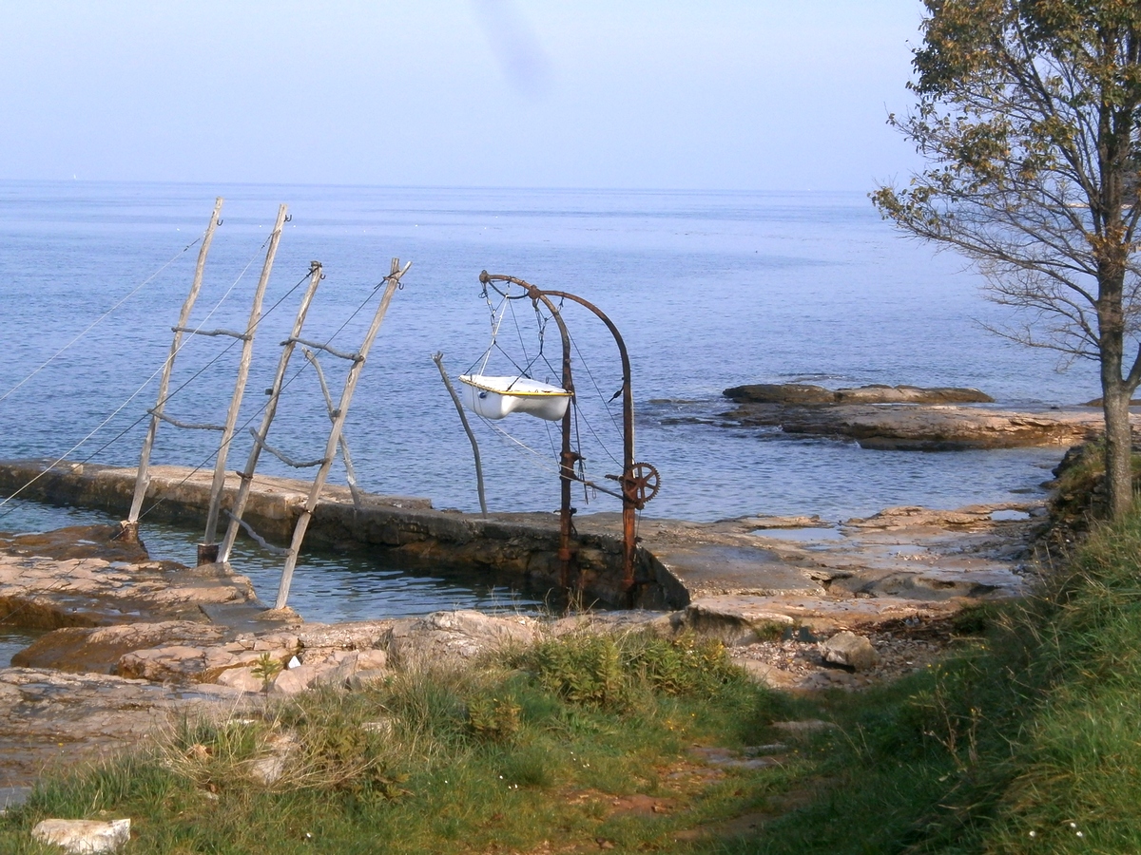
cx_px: 570
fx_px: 2505
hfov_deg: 25.7
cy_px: 428
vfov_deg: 19.4
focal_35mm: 76
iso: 100
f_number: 5.2
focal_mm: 13.4
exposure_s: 1/640
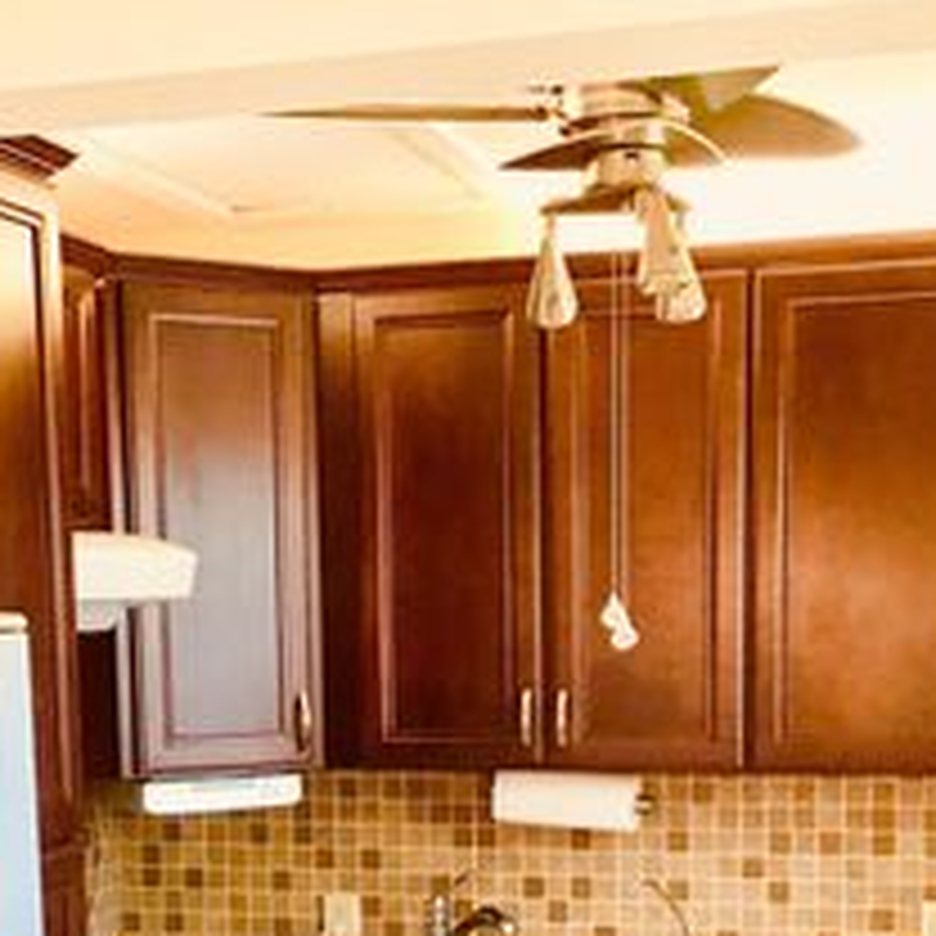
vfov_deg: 25.3
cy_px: 839
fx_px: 2019
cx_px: 392
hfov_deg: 26.1
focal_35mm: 66
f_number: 2.4
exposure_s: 1/30
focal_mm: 3.3
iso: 80
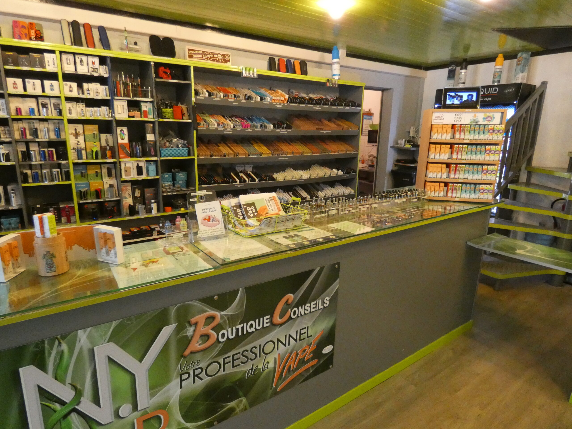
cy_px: 214
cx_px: 286
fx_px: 330
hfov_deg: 81.7
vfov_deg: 66.0
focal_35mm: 20
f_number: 2.8
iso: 1000
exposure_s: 1/60
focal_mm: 3.6
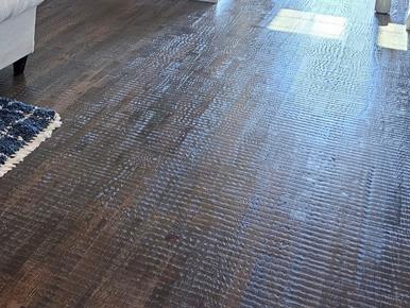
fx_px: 723
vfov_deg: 22.6
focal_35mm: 61
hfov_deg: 28.9
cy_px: -34
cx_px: -34
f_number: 1.8
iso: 125
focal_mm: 5.4
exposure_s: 1/120
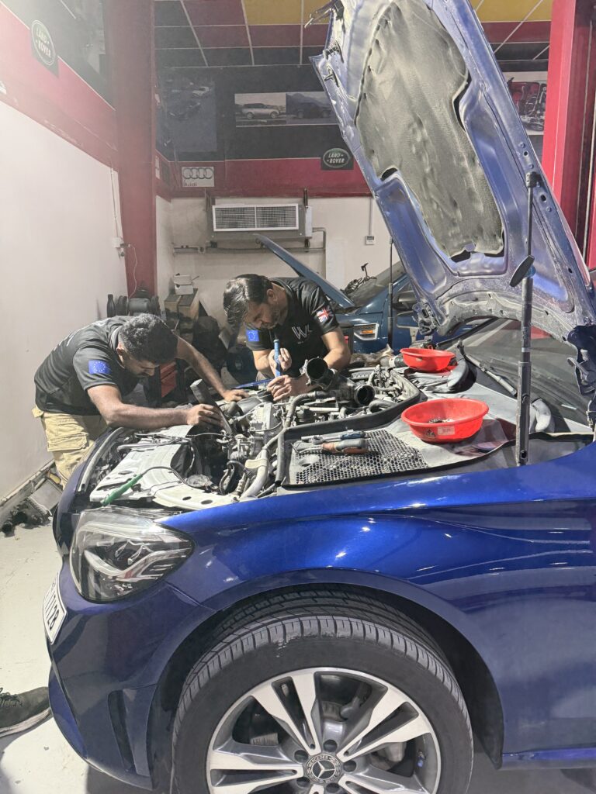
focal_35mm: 24
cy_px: 397
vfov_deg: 71.6
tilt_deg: -11.4
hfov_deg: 56.8
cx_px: 298
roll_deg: +0.5
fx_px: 551
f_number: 1.78
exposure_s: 1/50
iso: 250
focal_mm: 6.76
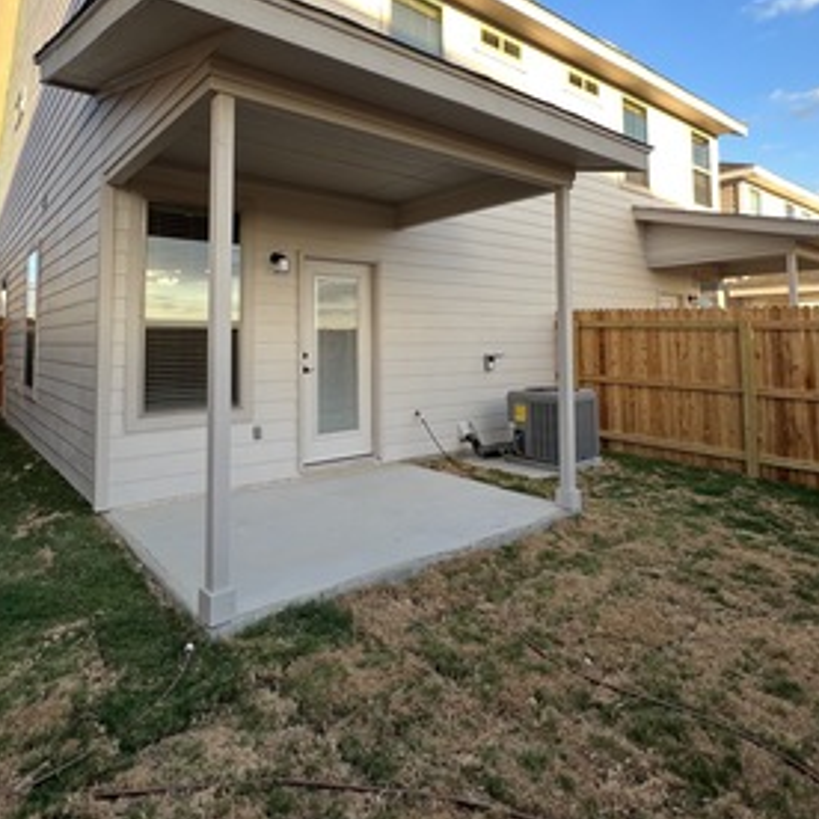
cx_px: 374
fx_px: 535
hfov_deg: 74.7
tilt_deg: +2.9
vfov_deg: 73.7
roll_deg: -0.2
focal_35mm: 20
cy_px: 312
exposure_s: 1/99
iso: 40
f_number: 1.8
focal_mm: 1.57
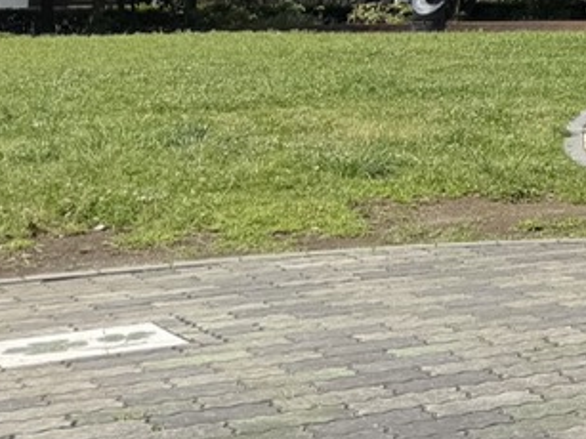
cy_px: -157
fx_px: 1692
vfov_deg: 14.1
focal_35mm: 100
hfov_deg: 15.3
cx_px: 1212
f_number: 1.78
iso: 80
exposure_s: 1/3953
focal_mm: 6.76
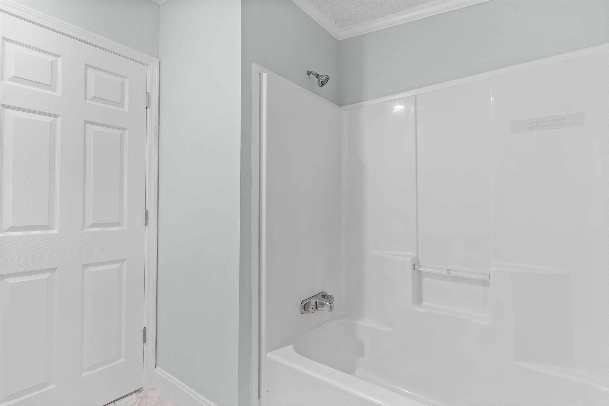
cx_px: 304
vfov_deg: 70.4
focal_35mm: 17
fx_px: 288
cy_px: 203
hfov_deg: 93.3
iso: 100
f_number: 5.6
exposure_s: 1/2
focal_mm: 11.5
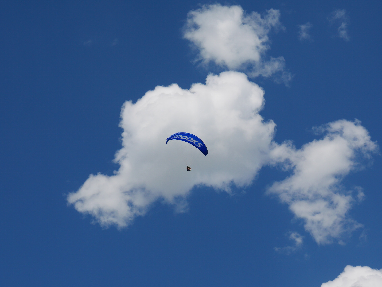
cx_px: 191
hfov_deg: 21.3
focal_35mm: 92
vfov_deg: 16.1
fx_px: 1015
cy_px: 144
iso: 200
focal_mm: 46
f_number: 9
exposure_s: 1/800
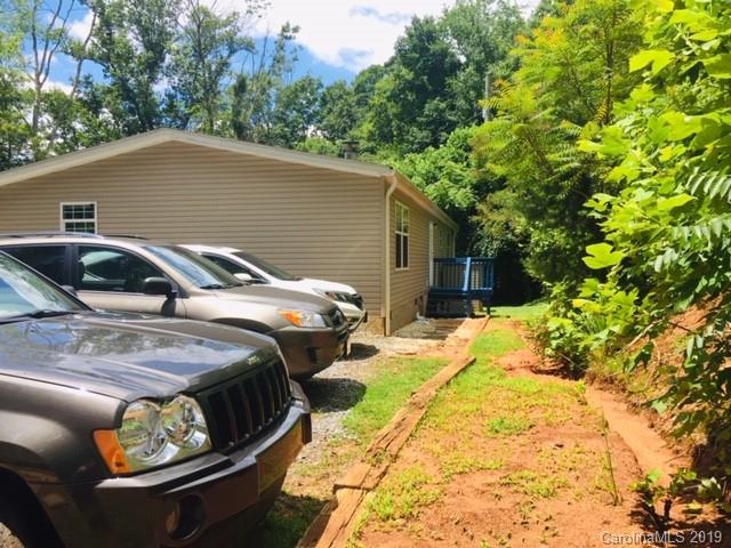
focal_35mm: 29
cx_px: 366
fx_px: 612
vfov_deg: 48.2
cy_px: 274
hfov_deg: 61.7
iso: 32
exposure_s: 1/1236
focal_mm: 4.15
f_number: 2.2
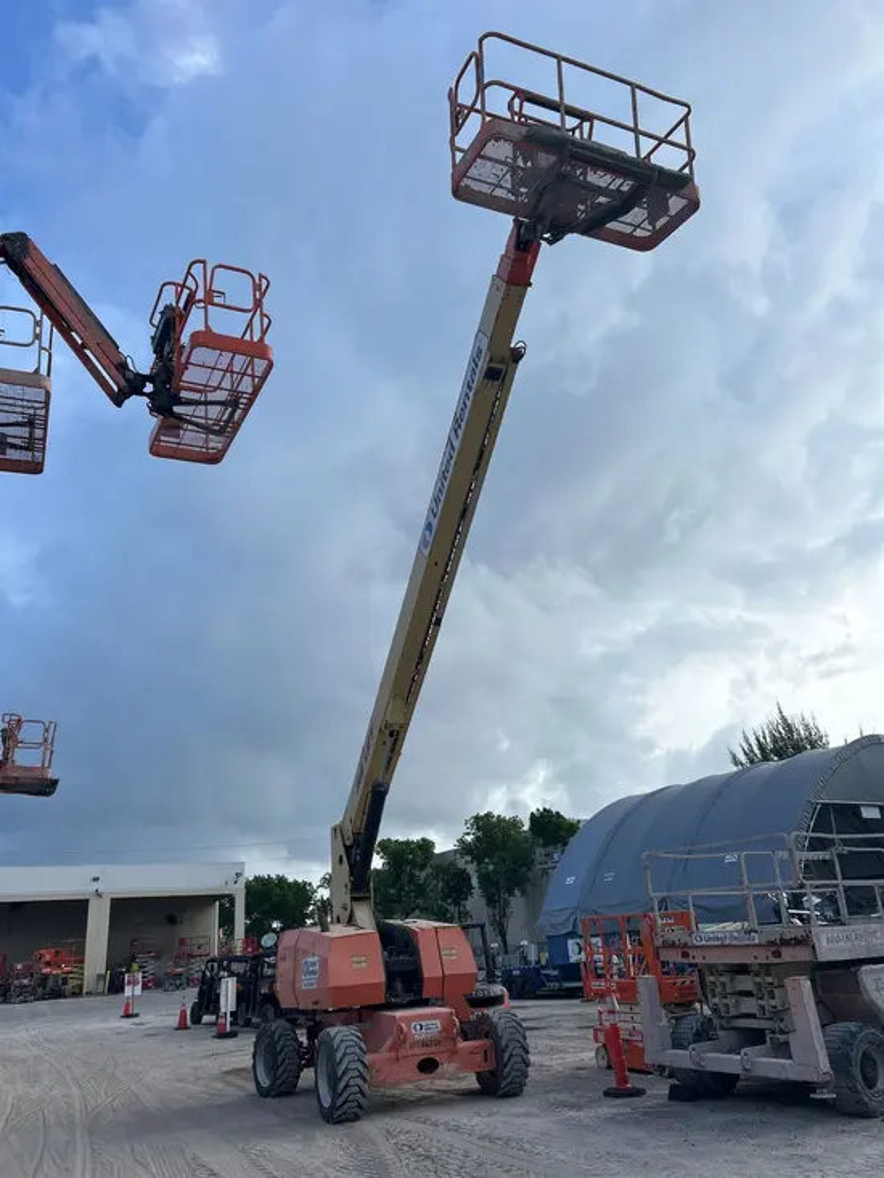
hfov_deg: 53.1
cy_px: 589
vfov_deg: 67.3
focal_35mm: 26
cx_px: 442
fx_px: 885
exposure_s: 1/2353
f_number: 1.5
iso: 50
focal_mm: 5.7
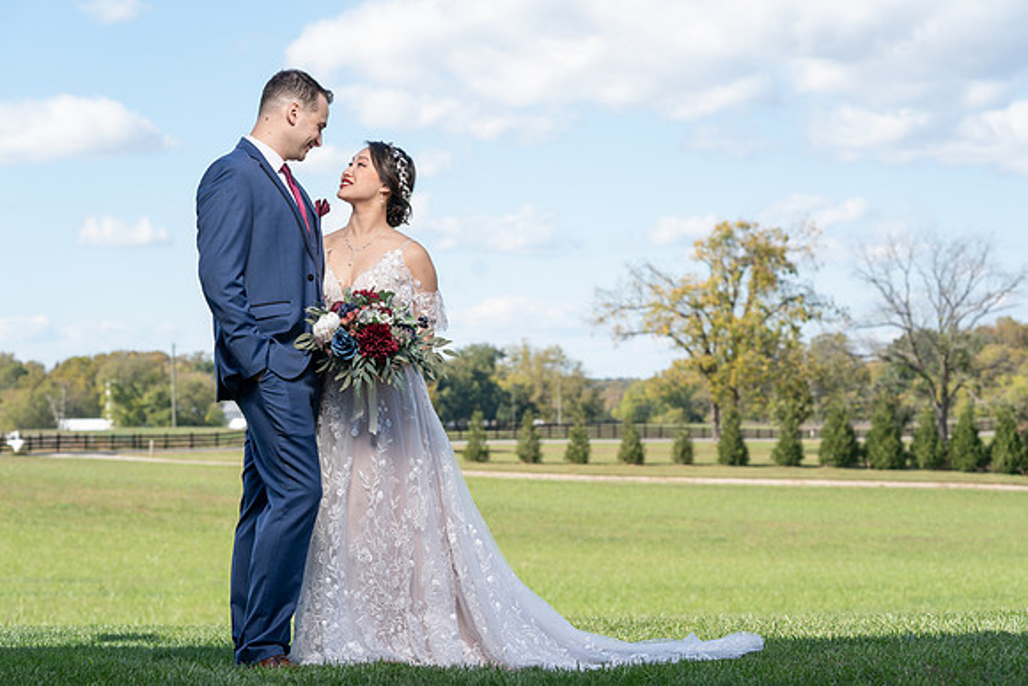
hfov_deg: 23.2
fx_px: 2508
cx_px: 519
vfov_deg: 15.6
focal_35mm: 88
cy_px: 346
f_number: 5.6
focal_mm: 84
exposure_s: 1/200
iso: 100
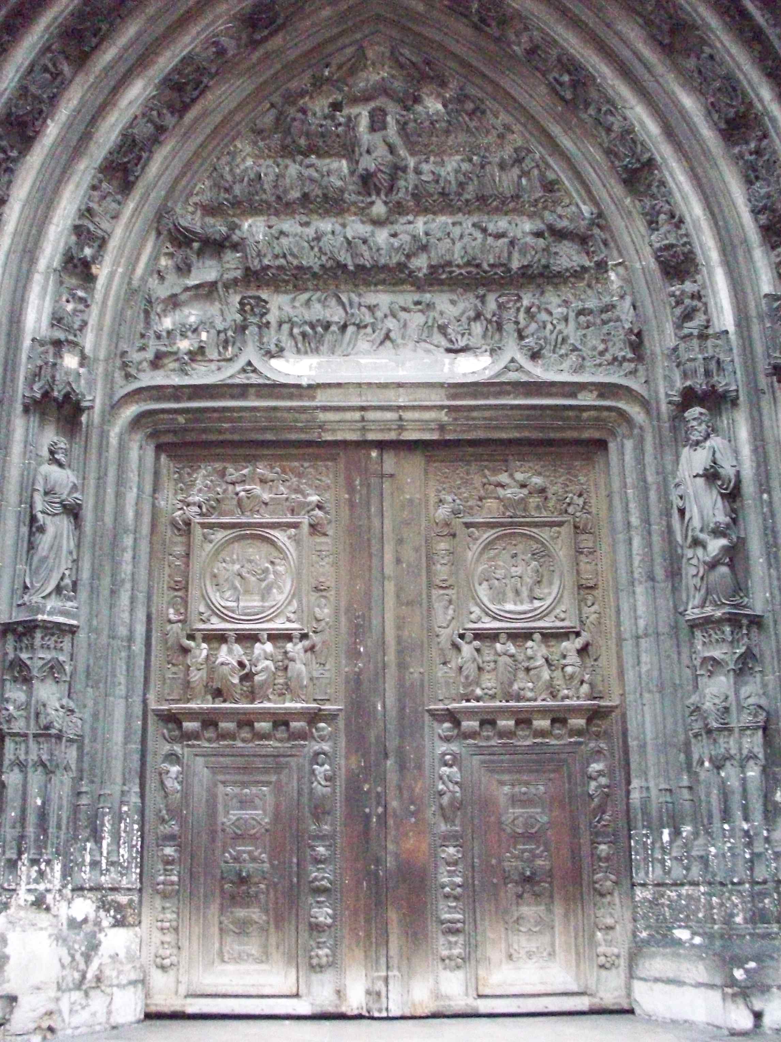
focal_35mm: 37
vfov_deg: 50.1
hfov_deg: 38.7
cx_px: 390
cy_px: 521
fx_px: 1113
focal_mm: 6.2
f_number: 2.8
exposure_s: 1/45.7
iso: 1250
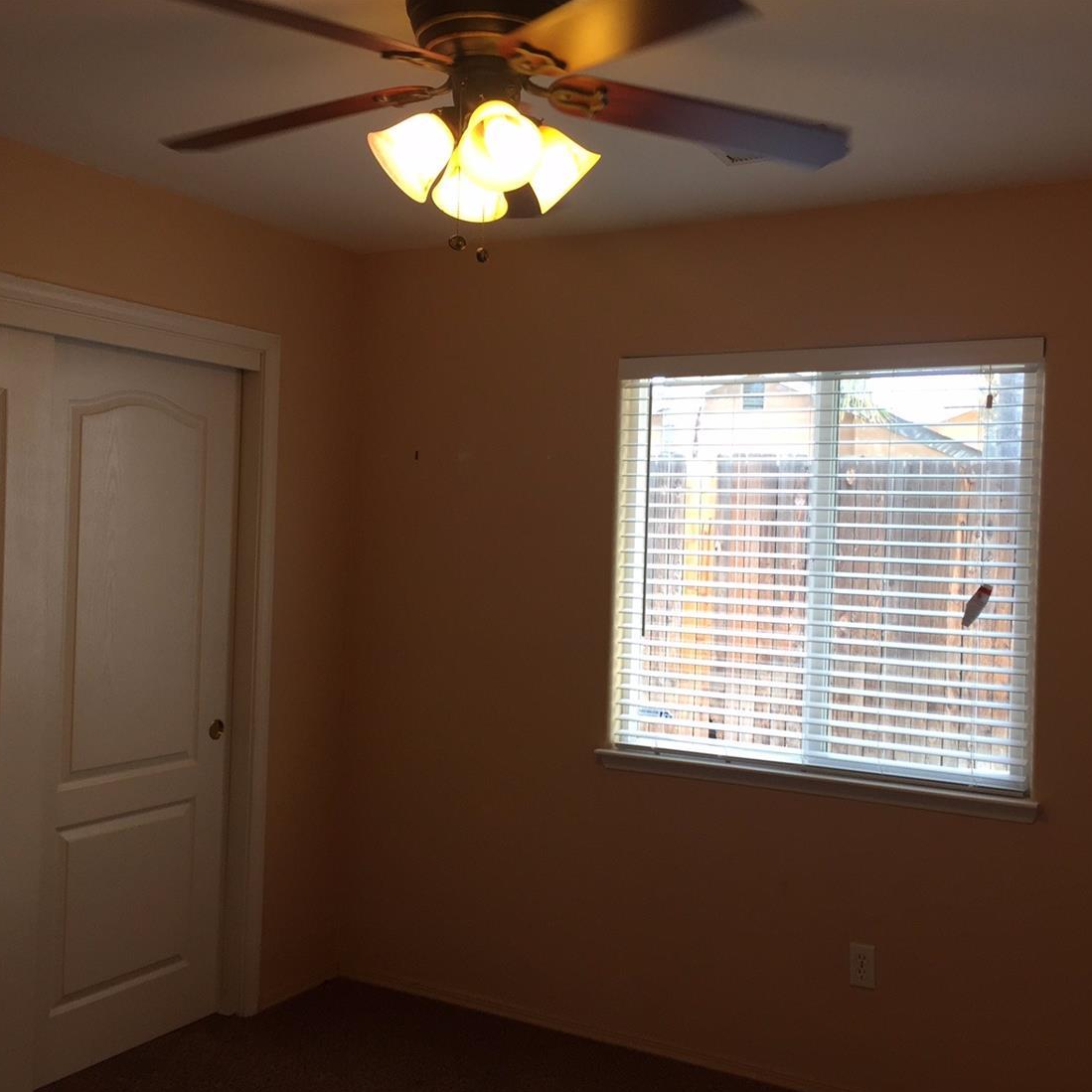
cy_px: 557
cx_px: 561
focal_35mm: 35
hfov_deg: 47.2
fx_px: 1249
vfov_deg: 47.2
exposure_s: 1/60
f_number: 2.2
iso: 32
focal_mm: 4.15
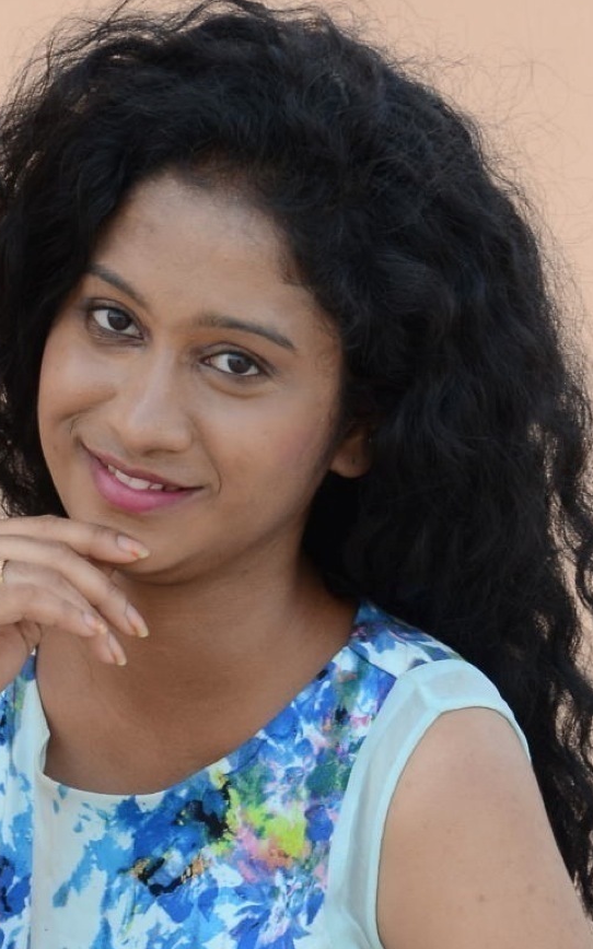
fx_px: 6186
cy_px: 909
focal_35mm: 239
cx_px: 150
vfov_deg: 8.7
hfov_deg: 5.5
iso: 500
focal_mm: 75
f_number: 7.1
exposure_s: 1/125
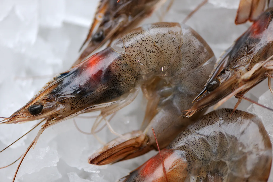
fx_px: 796
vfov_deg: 13.0
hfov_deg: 19.5
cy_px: 91
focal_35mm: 105
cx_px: 136
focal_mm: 105
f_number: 3.3
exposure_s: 1/125
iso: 400
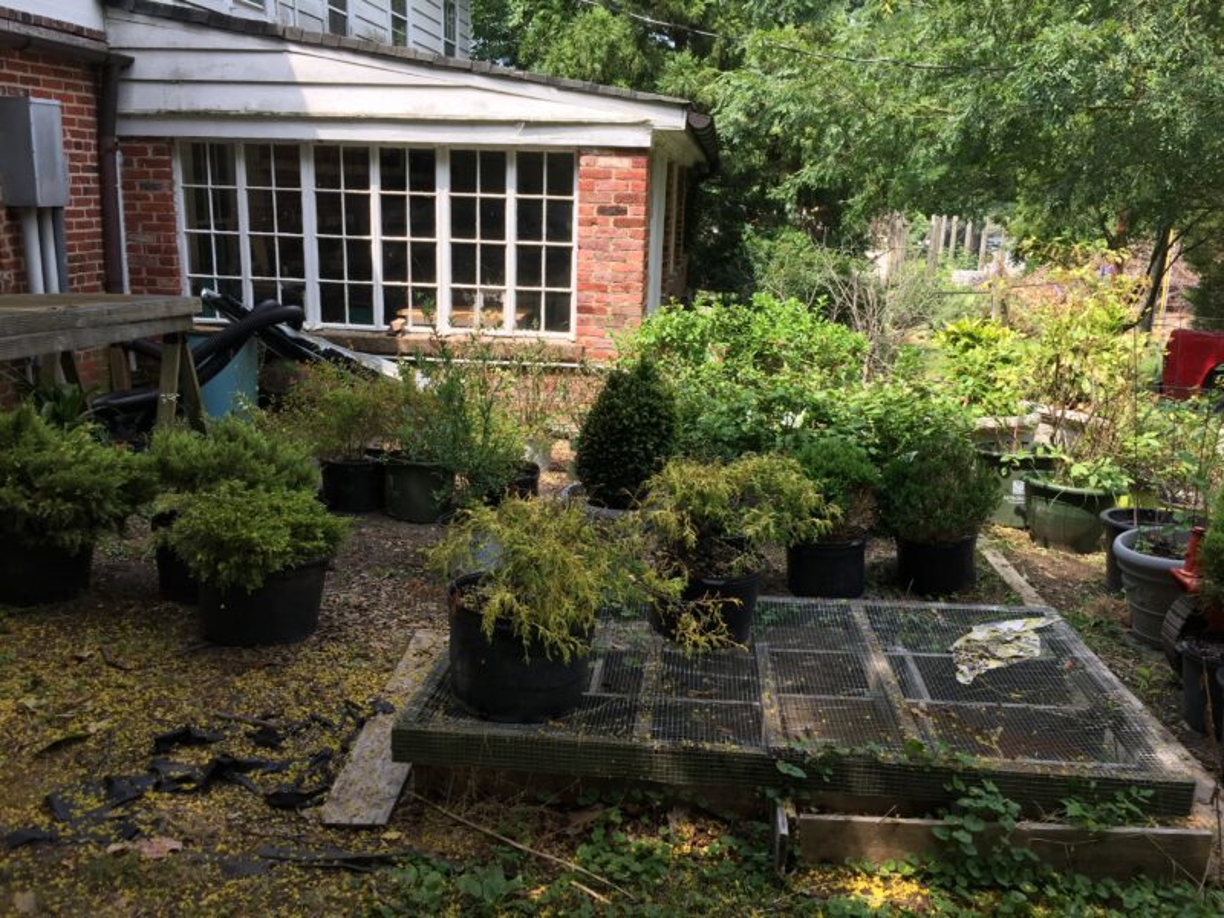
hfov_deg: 61.7
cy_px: 459
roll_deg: -2.9
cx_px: 612
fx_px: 1025
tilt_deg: -15.0
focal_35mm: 29
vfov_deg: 48.2
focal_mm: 4.15
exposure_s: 1/488
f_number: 2.2
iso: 32
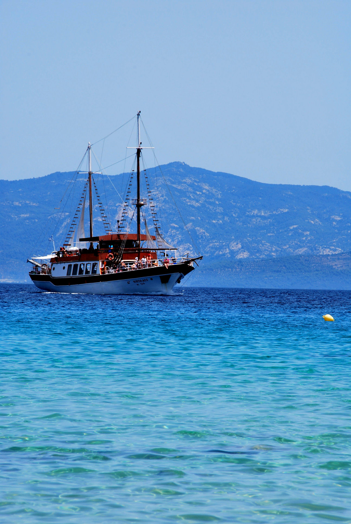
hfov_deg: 5.4
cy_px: 262
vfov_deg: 8.1
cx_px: 176
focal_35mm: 255
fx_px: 3718
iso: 100
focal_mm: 170
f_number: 22
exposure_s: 1/80
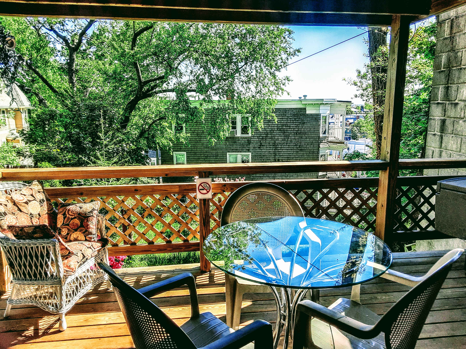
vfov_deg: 51.4
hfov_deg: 65.3
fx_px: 363
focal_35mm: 27
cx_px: 233
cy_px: 174
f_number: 1.9
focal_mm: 2.91
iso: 40
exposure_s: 1/684
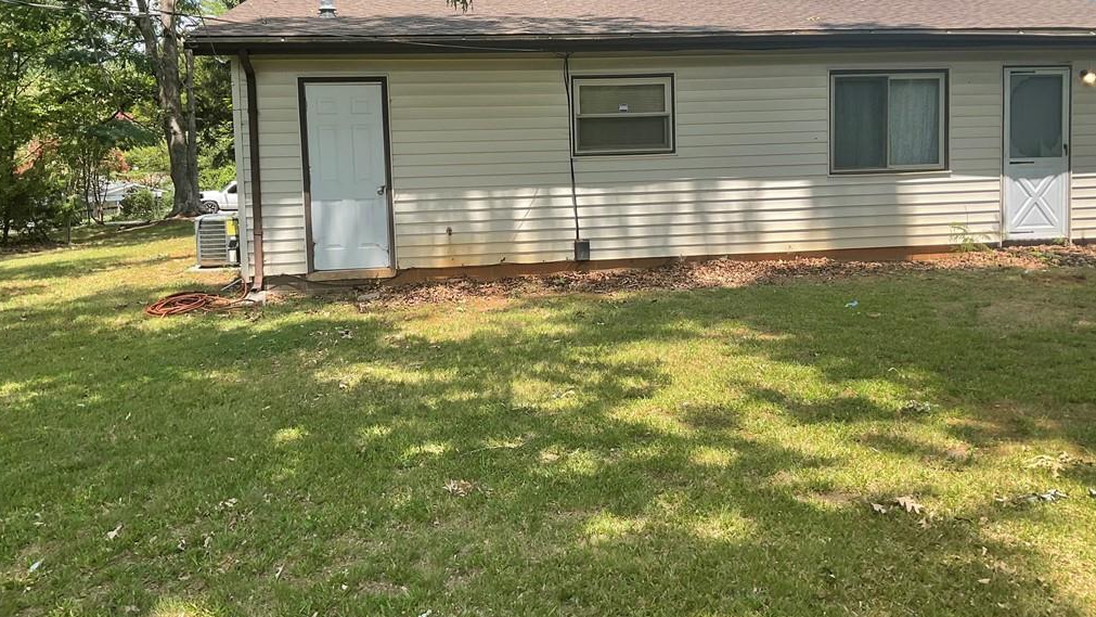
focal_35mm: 32
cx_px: 549
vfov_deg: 36.4
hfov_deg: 61.0
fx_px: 930
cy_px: 226
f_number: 1.8
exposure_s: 1/593
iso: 16
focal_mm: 3
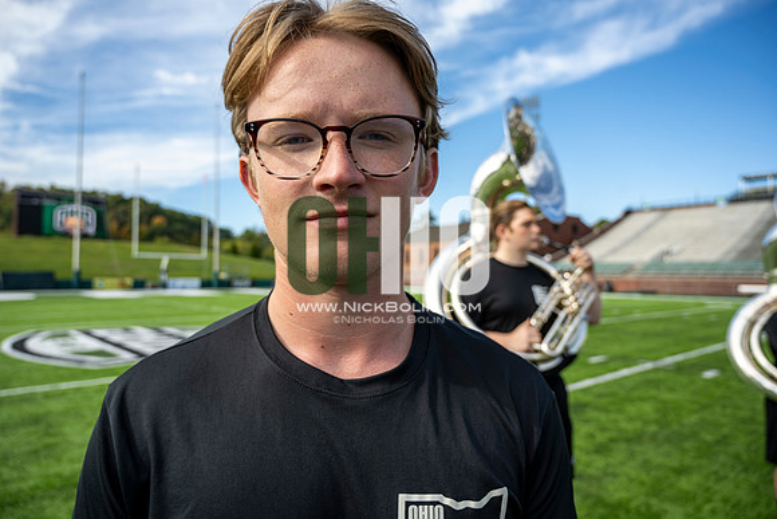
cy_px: 260
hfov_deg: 73.7
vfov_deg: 53.2
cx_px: 388
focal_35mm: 24
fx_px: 518
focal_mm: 24
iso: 64
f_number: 4.5
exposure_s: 1/250
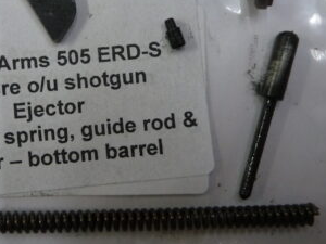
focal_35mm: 50
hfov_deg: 36.7
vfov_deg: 28.9
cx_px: 59
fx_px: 471
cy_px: 84
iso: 250
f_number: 3.3
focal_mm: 4.1
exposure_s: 1/30
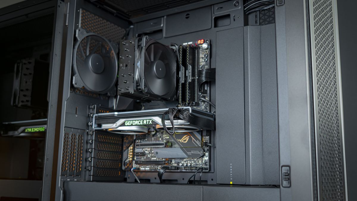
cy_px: 100
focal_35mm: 42
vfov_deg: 28.1
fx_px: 402
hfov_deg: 47.9
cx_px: 178
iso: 250
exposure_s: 1/10
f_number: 2.8
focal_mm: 27
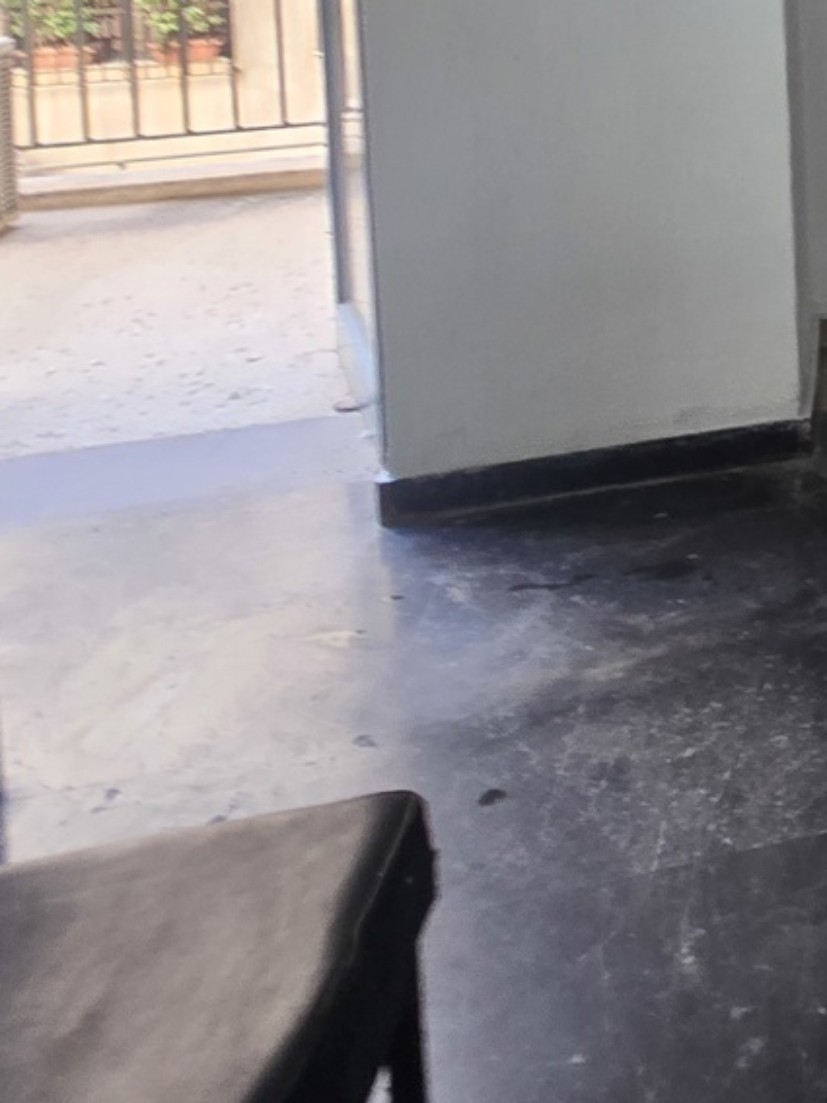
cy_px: -158
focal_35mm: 44
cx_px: 1426
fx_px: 1402
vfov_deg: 35.6
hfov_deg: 22.3
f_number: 2.2
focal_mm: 2.2
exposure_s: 1/60
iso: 125
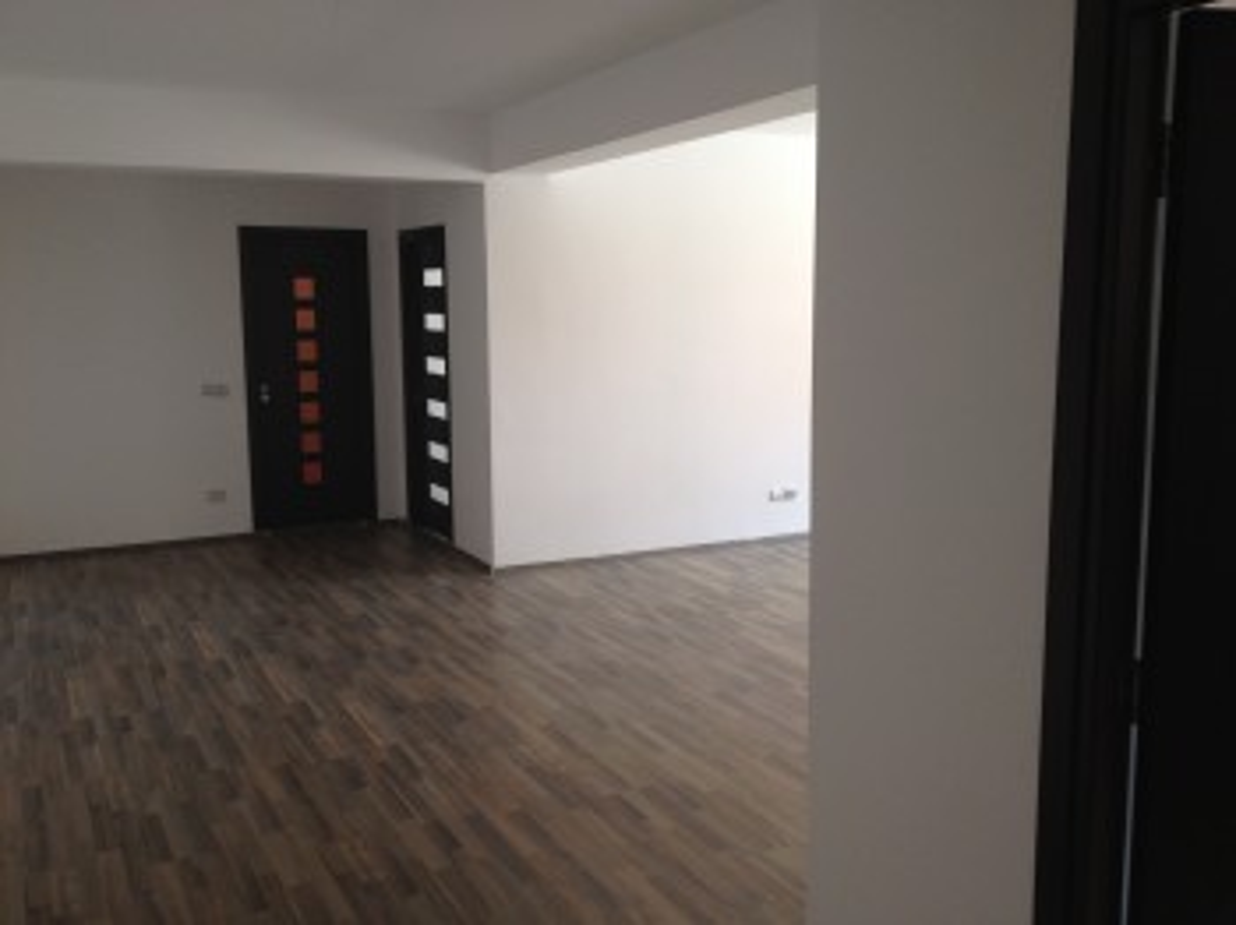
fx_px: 1249
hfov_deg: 52.7
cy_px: 462
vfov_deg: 40.7
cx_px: 618
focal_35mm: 35
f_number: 2.4
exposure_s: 1/60
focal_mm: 4.28
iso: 80
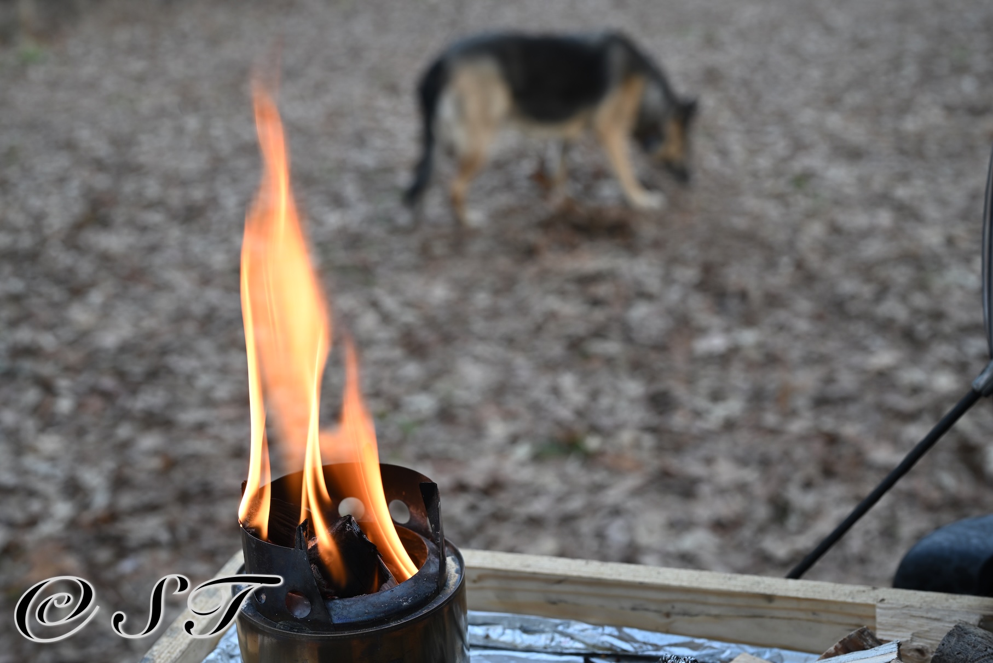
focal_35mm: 50
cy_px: 332
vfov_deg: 27.0
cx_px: 496
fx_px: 1379
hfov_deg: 39.6
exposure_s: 1/60
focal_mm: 50
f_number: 5.6
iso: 200
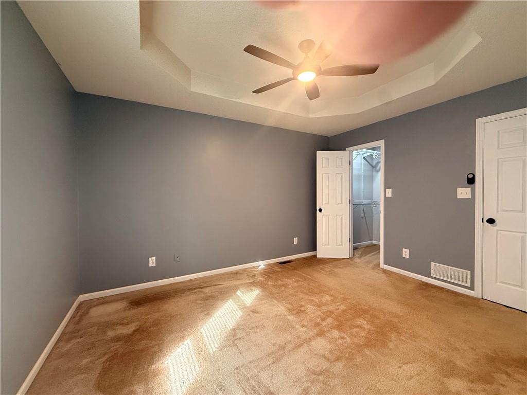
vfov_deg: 85.7
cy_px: 198
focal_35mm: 14
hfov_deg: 102.1
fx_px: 213
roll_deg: +0.3
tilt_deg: -0.8
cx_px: 264
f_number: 2.2
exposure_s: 1/60
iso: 320
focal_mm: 2.22
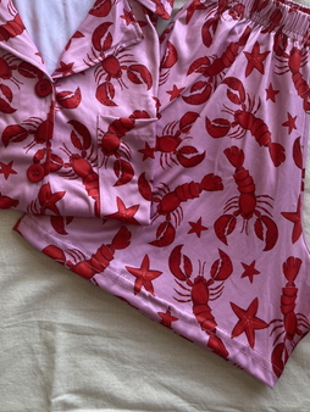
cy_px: 91
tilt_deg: -82.7
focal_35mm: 41
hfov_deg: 35.1
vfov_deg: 43.9
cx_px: 128
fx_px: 489
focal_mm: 5.1
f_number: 1.6
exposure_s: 1/122
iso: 50
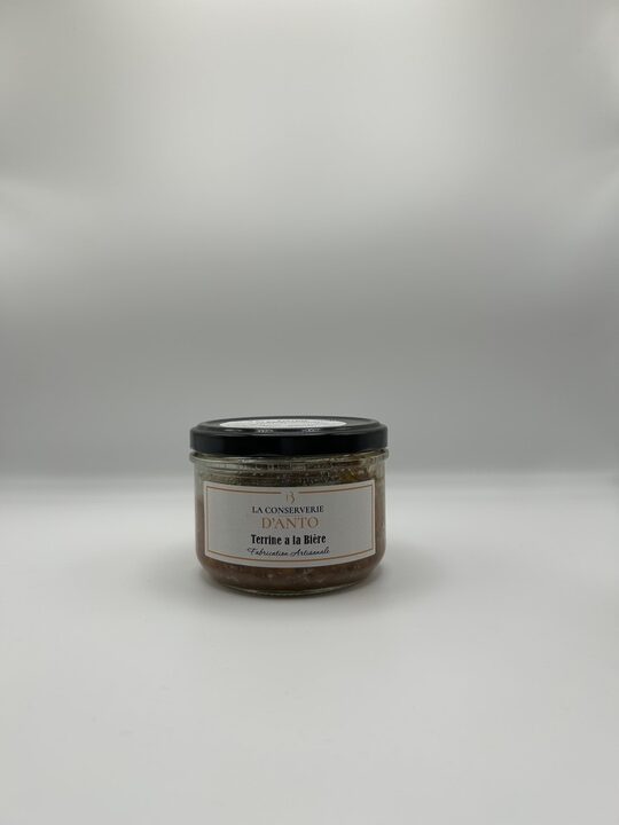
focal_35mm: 26
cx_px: 310
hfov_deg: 53.1
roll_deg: +0.0
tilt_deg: -3.7
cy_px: 412
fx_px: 620
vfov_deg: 67.3
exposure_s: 1/840
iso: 50
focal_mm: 5.7
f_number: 1.5
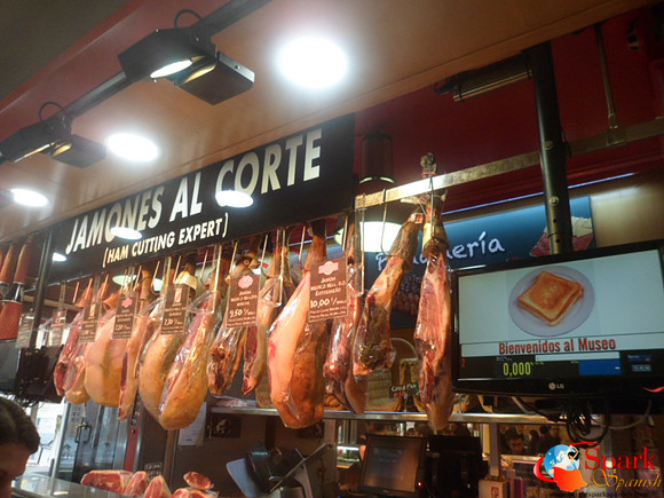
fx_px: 499
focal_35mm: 26
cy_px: 249
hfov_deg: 67.3
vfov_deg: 53.1
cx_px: 332
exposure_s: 1/45
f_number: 3.3
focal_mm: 4.9
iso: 120
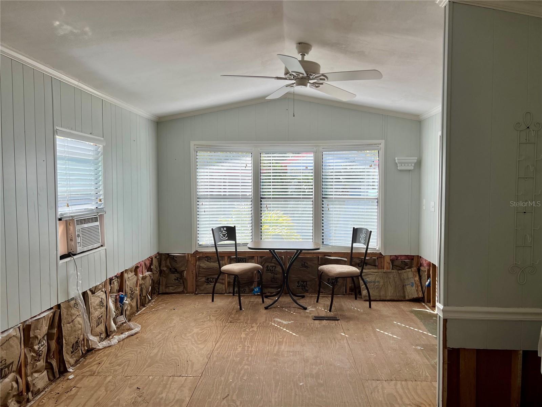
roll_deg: -0.1
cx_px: 271
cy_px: 204
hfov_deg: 67.3
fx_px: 407
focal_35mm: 26
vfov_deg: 53.1
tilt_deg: -3.9
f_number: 1.5
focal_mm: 5.7
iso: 50
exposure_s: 1/621
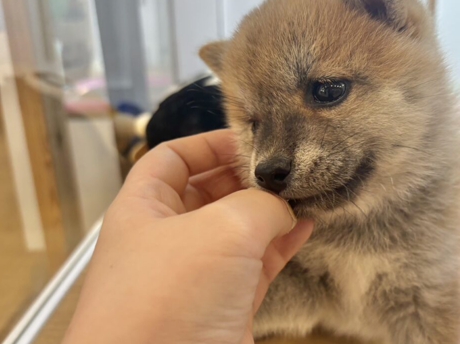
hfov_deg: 53.2
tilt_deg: -17.5
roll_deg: -0.7
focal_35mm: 34
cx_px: 295
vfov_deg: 41.8
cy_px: 172
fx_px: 452
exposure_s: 1/100
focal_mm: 5.96
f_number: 1.6
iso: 100
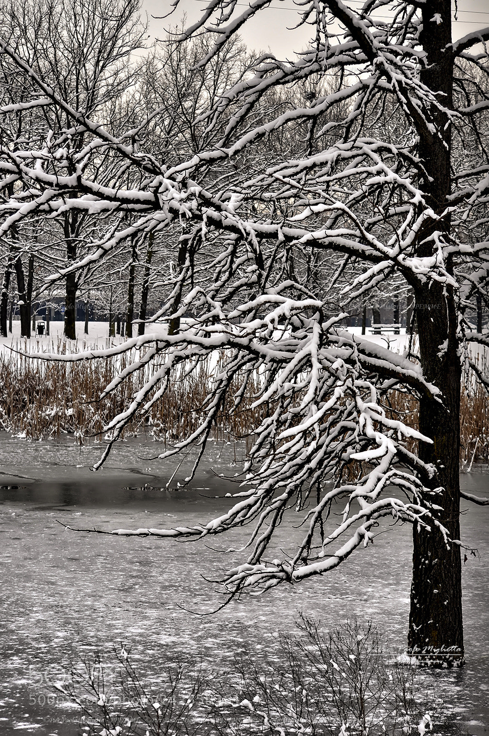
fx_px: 1777
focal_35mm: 87
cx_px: 244
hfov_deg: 15.7
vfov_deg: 23.4
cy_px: 368
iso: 200
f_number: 5.6
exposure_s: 1/500
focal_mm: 58
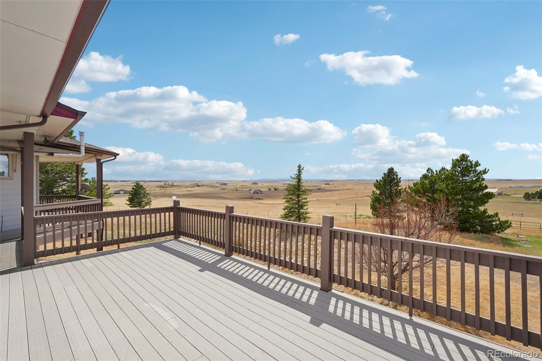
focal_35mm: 15
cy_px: 180
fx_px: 226
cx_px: 271
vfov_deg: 77.3
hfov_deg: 100.4
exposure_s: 1/1000
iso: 800
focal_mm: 10
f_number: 8
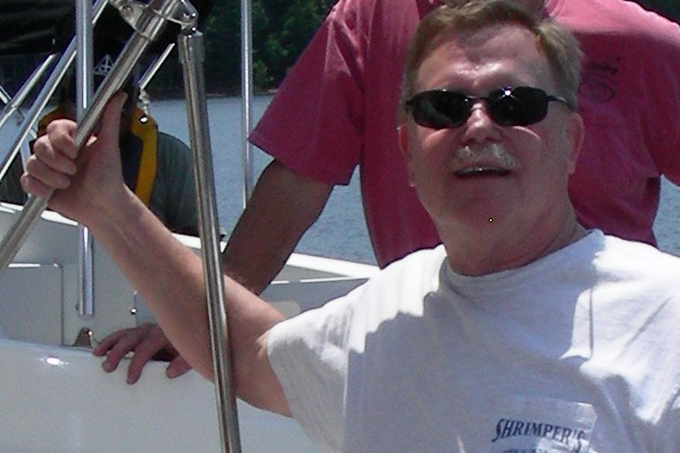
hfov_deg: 14.1
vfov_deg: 9.2
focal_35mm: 146
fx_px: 2758
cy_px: 608
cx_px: 377
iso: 50
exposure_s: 1/401
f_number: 13.6
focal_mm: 6.3
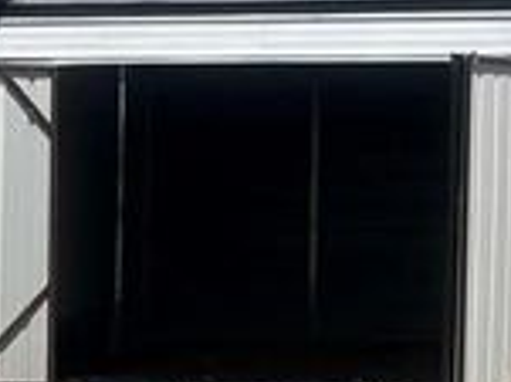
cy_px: 294
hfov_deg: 11.0
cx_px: -129
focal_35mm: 176
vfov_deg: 8.4
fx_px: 2596
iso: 50
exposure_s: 1/7874
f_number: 1.6
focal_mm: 5.1
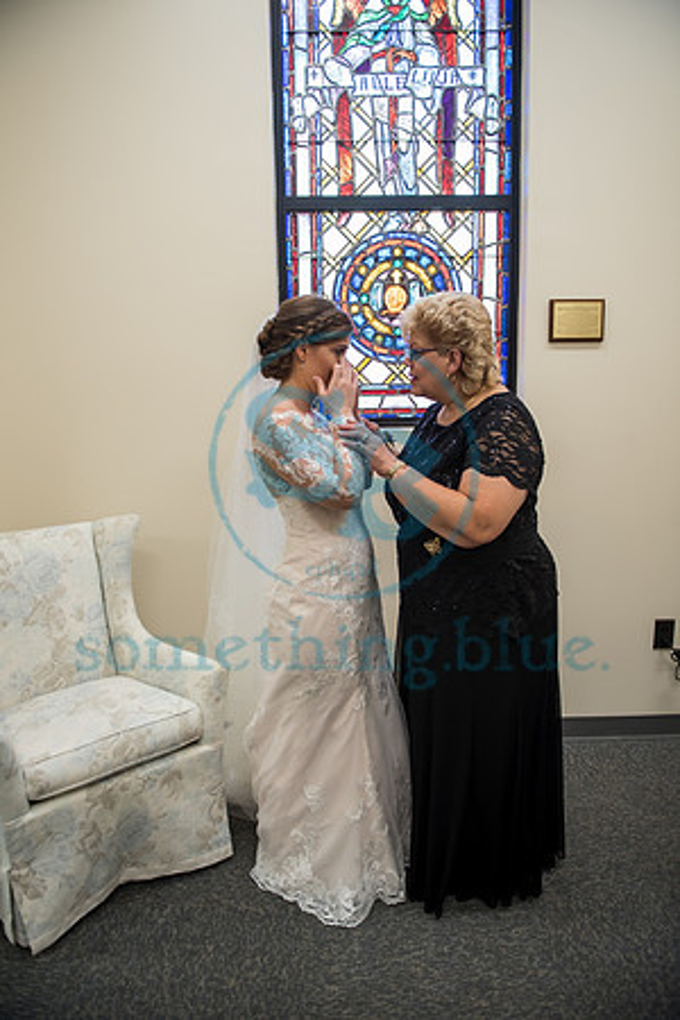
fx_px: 680
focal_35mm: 24
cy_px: 510
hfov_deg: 53.1
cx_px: 340
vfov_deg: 73.7
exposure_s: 1/125
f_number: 2.8
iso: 640
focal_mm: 24
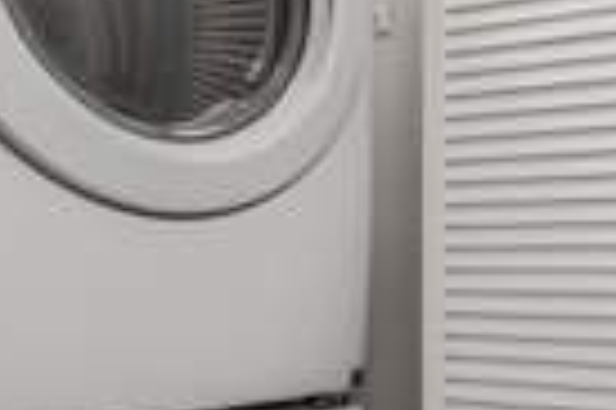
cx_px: 517
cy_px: 250
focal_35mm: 58
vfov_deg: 23.4
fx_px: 987
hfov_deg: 33.4
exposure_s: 1/60
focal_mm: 16.5
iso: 200
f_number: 5.6
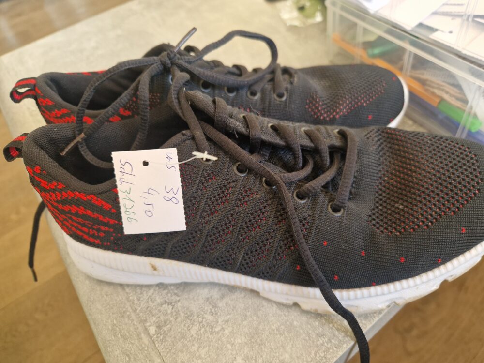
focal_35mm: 23
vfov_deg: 58.9
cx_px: 242
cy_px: 182
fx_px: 322
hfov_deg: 73.9
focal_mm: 5.4
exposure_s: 1/120
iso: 50
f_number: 1.8
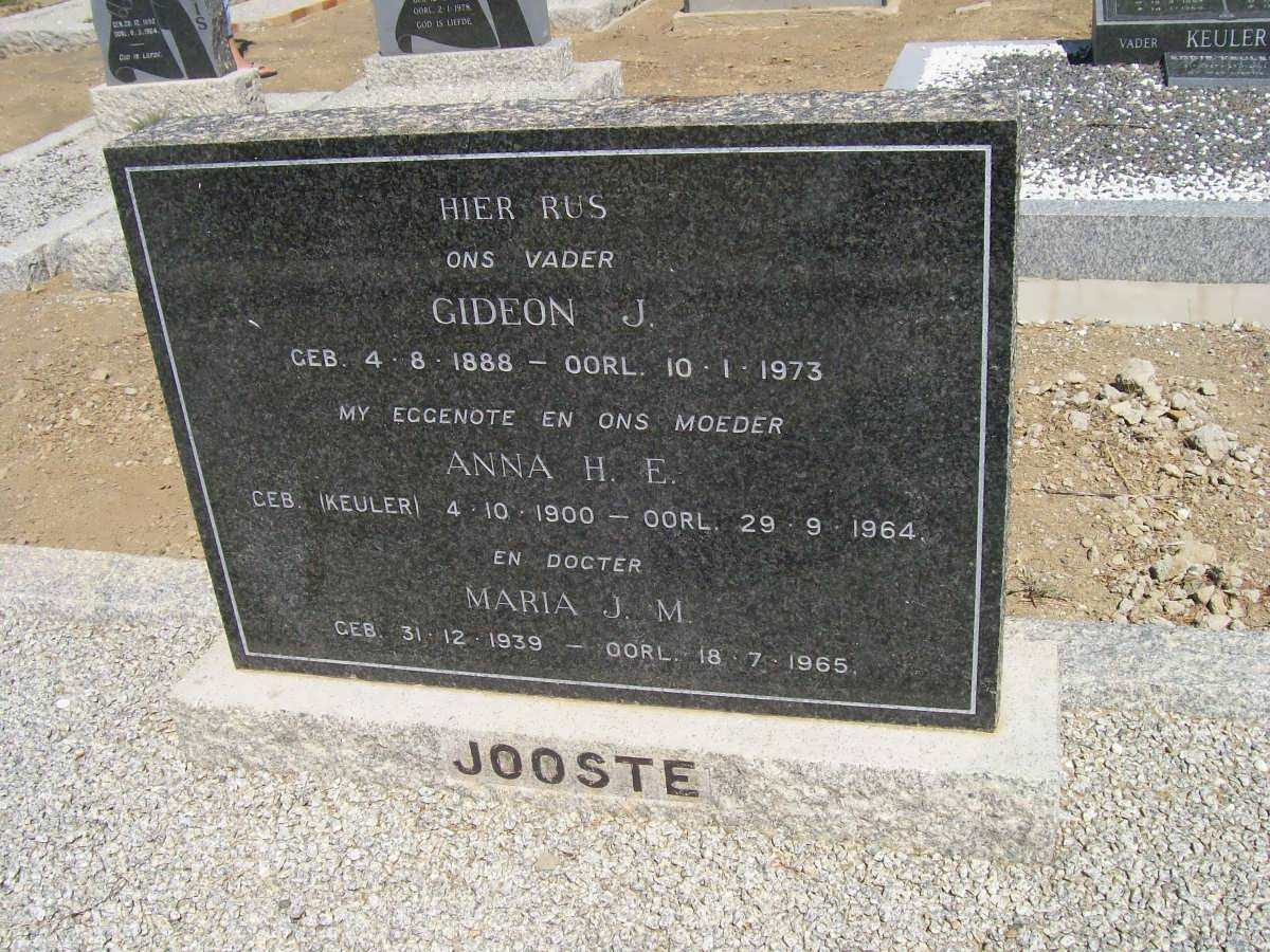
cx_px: 635
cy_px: 476
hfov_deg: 51.4
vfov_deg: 39.7
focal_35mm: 36
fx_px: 1321
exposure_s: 1/840
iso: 80
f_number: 4.8
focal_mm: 6
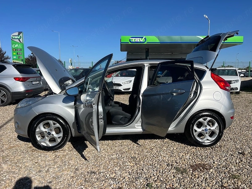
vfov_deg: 53.1
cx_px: 126
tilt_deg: -6.2
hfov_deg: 67.3
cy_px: 94
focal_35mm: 26
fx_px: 189
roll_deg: -0.3
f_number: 1.5
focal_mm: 5.7
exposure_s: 1/5587
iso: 50
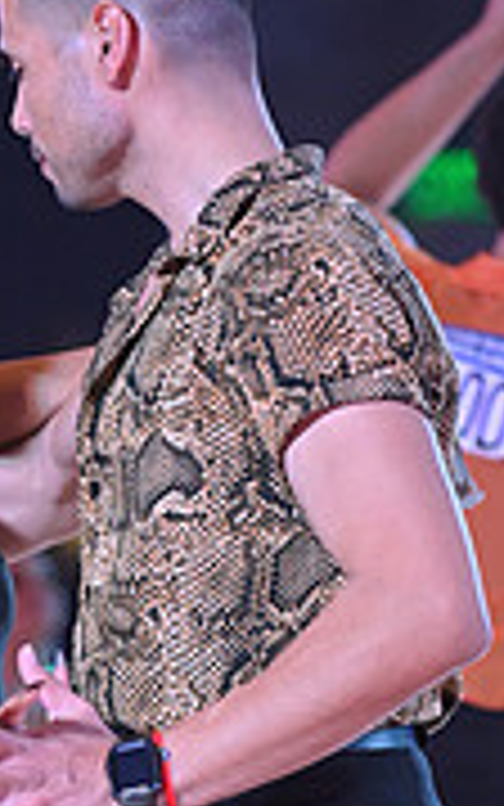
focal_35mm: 528
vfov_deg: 4.0
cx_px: 29
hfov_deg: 2.5
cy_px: 986
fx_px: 11595
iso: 1600
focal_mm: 160
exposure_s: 1/320
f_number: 5
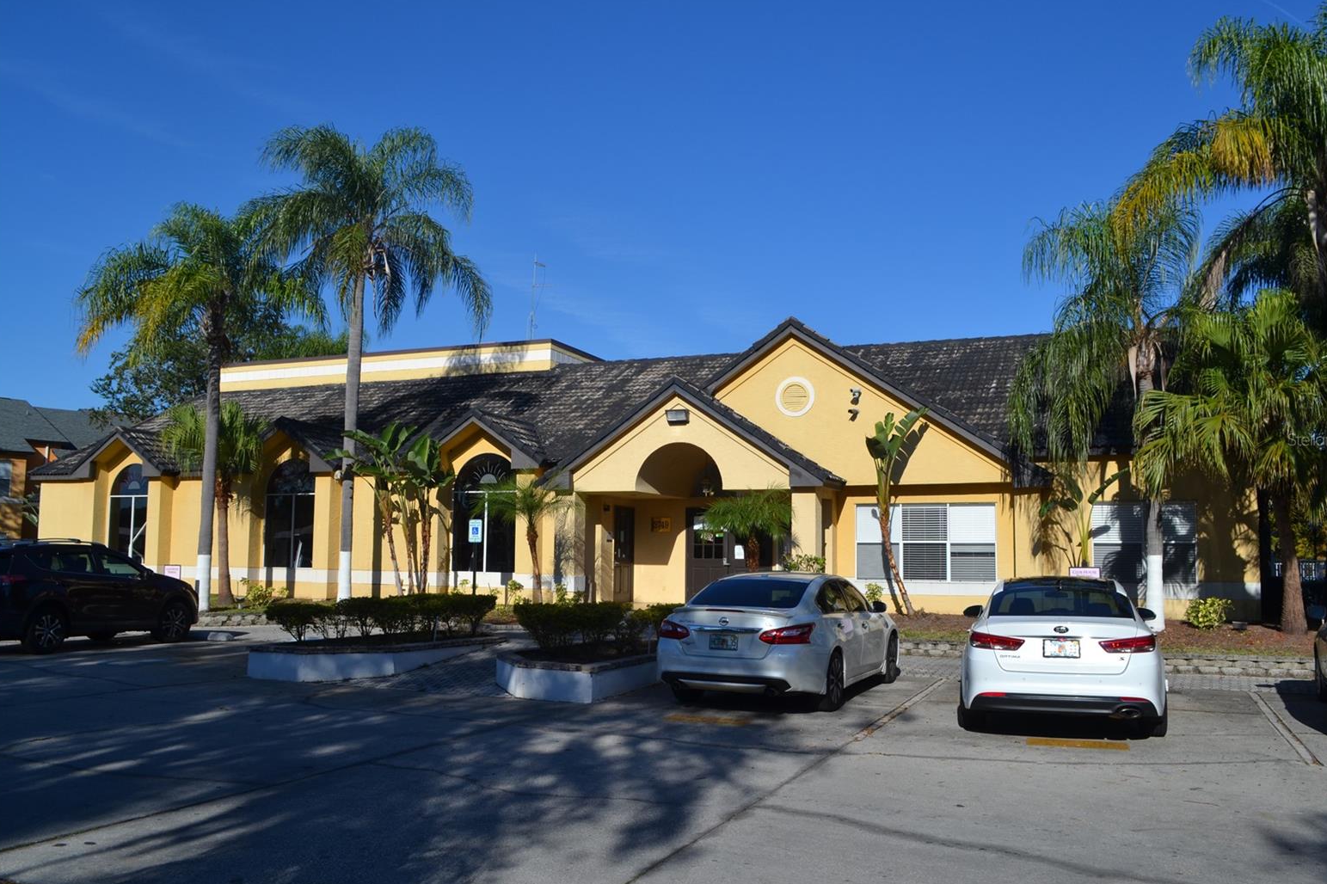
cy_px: 439
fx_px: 1032
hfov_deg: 65.5
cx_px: 676
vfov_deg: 46.4
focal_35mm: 28
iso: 100
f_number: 9
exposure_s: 1/320
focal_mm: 18
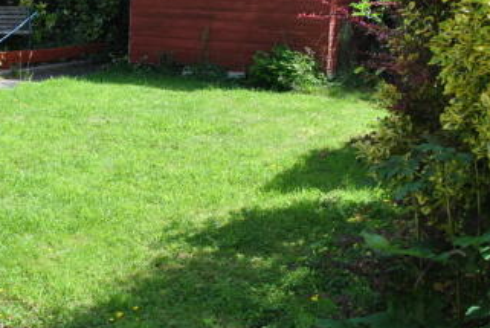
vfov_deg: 24.3
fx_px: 750
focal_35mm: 55
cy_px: 66
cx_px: 48
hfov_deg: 34.2
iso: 100
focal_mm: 18
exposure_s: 1/160
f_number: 6.3
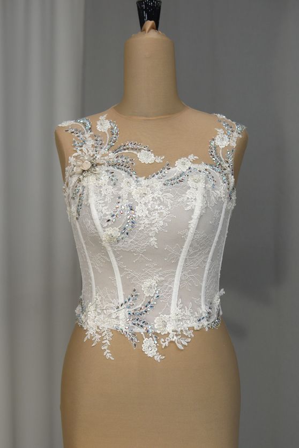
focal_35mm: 52
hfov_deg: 25.8
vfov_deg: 37.9
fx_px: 654
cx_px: 150
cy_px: 224
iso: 400
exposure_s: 1/80
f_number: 4.5
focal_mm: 35
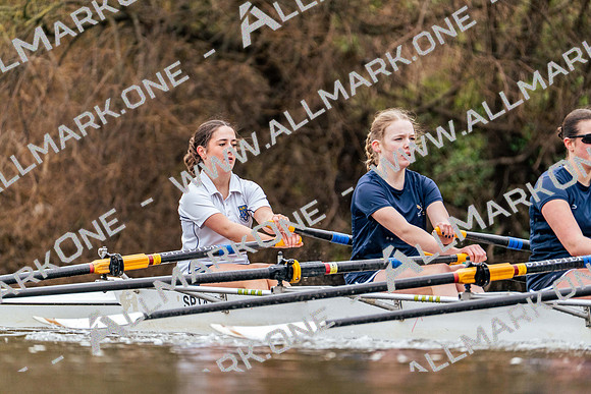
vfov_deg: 2.3
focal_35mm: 600
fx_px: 9852
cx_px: 296
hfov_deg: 3.4
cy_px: 197
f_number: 6.3
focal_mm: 600
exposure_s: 1/2000
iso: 2000
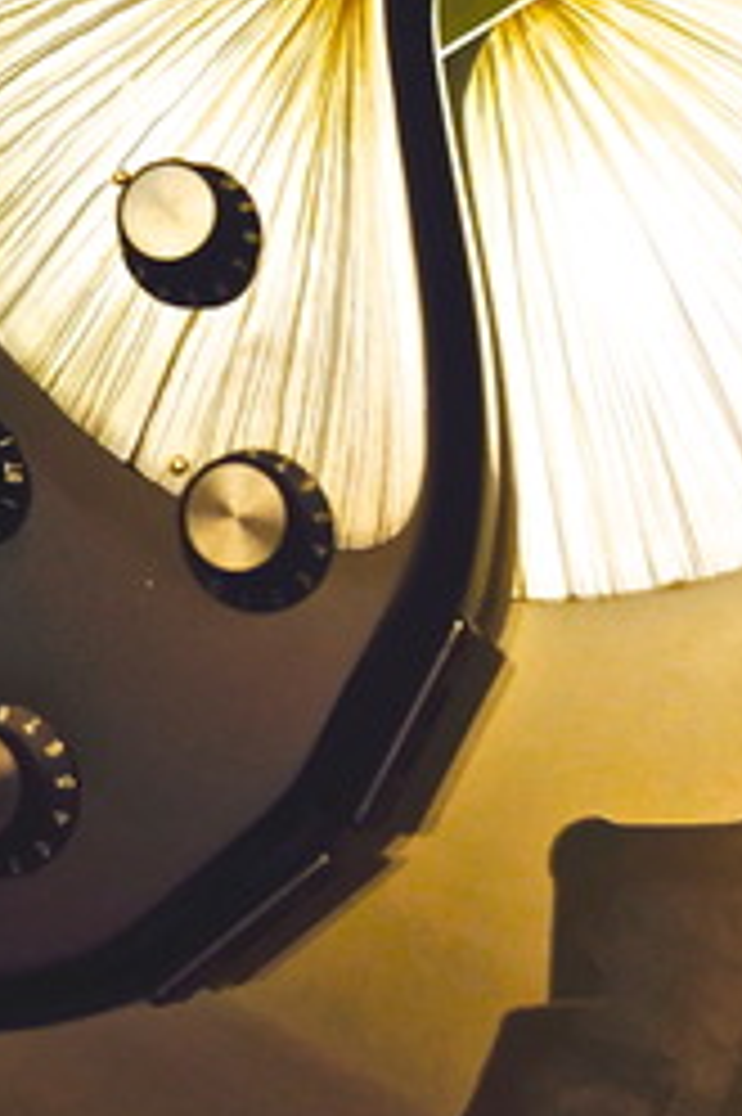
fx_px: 2260
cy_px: -184
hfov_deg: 18.1
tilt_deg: -61.0
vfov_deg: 25.2
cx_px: -18
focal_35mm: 73
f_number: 2.2
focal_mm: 4.15
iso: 100
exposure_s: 1/30
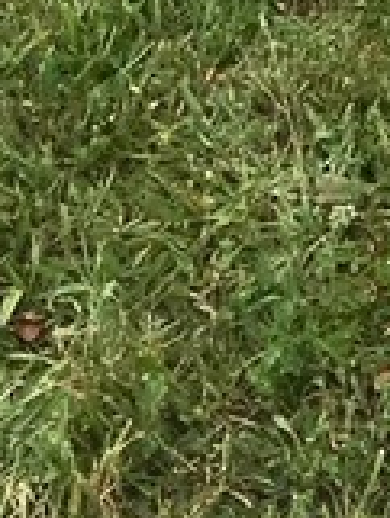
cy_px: -1515
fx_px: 3450
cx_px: 71
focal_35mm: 230
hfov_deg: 6.5
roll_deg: +0.9
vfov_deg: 6.8
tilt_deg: -10.1
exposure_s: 1/884
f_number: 2.2
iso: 25
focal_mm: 4.15
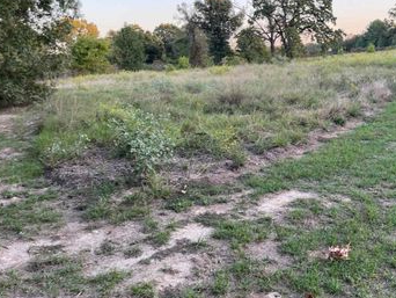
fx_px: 435
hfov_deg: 48.3
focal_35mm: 38
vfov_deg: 37.6
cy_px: 115
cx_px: 256
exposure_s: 1/121
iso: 50
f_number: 1.6
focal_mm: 5.1
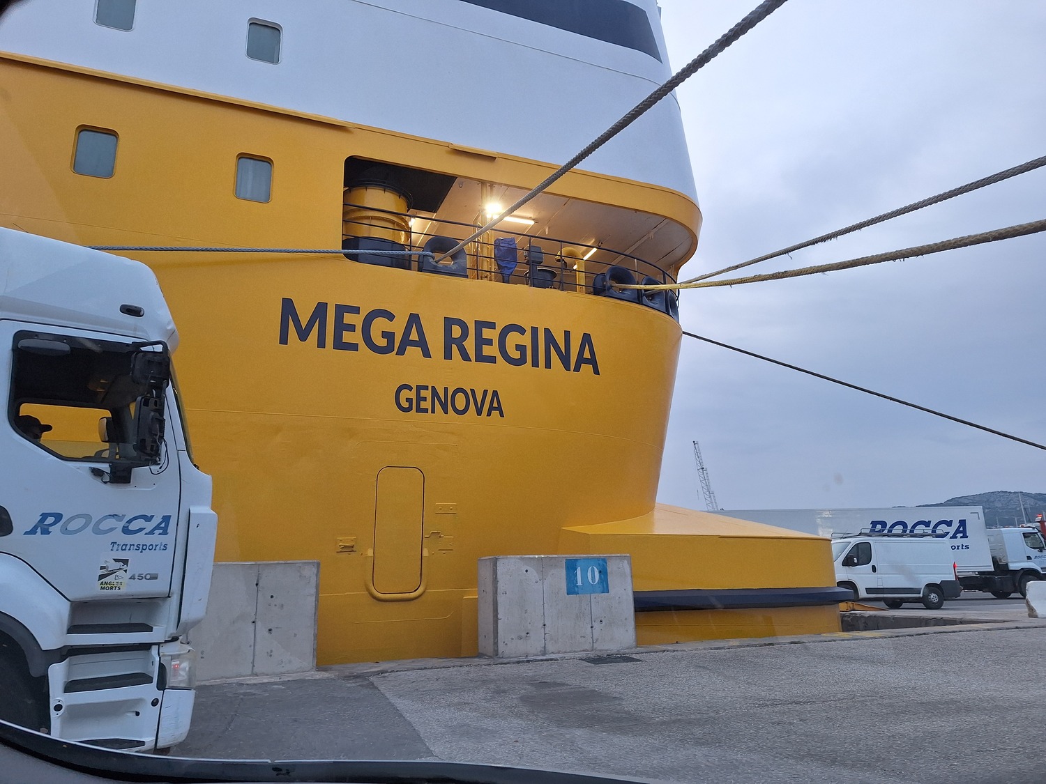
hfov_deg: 73.9
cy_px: 392
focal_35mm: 23
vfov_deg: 58.9
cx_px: 523
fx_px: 695
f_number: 1.8
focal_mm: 5.54
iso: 64
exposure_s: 1/100
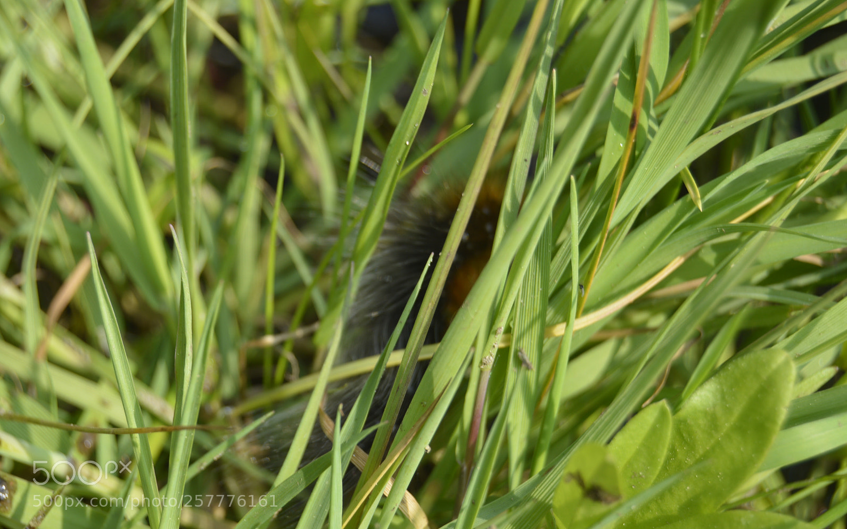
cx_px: 425
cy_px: 260
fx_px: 1951
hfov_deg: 24.5
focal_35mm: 85
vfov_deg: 15.4
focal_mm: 55
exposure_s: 1/200
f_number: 7.1
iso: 100
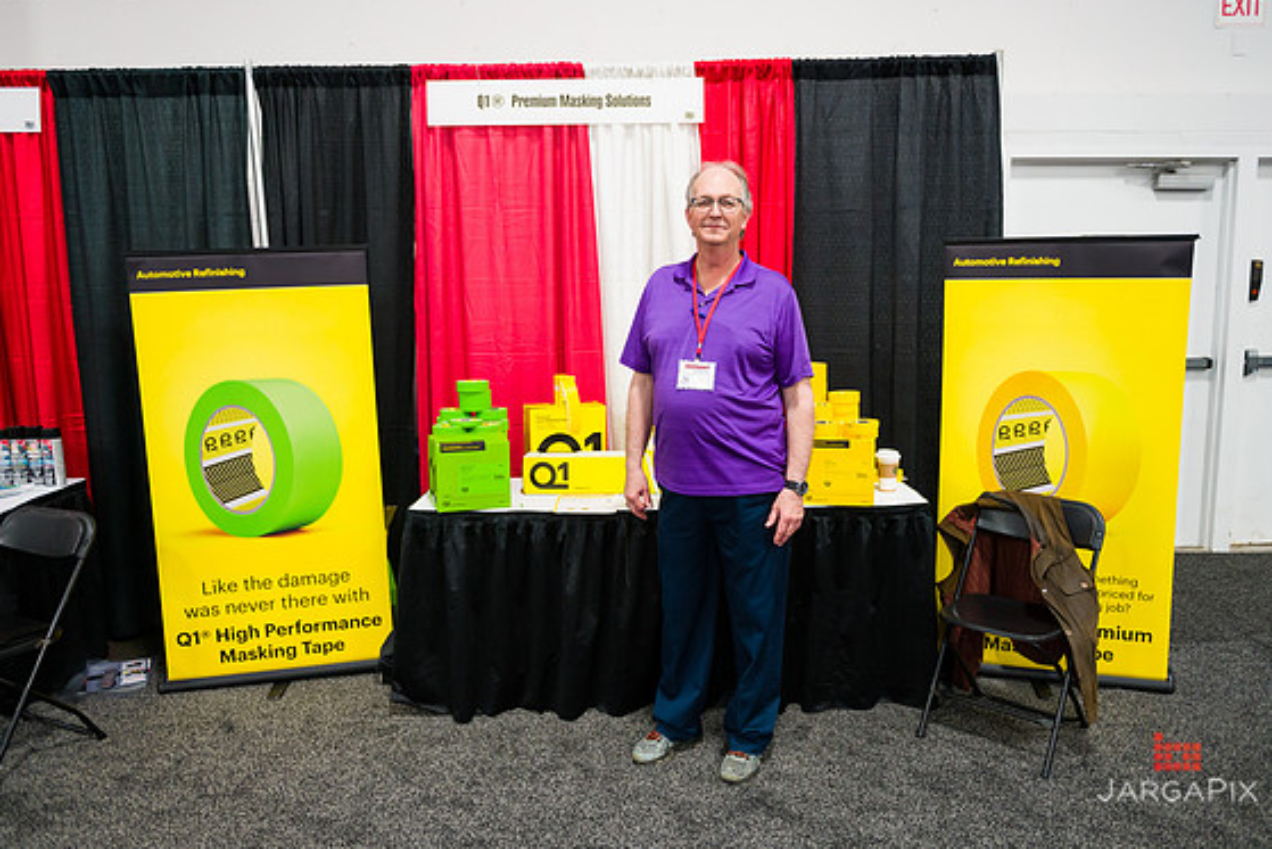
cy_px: 412
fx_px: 990
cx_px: 655
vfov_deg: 46.4
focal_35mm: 28
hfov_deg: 65.4
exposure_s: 1/250
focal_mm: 27
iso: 3200
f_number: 3.2
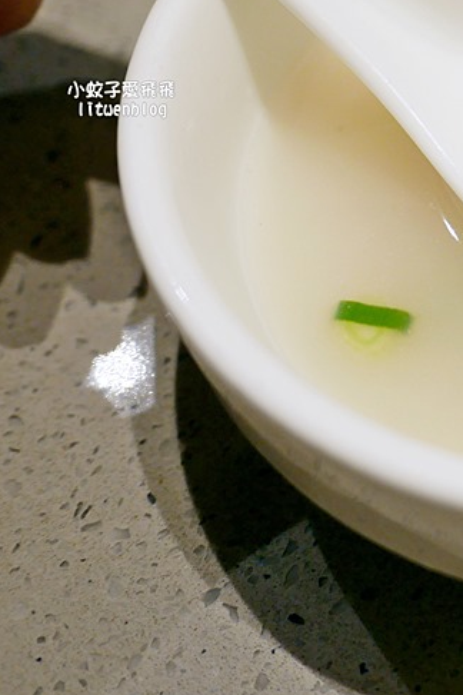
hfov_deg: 20.2
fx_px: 1157
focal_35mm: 60
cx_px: 643
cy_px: 199
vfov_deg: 32.9
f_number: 2.5
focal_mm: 14
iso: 200
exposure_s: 1/80
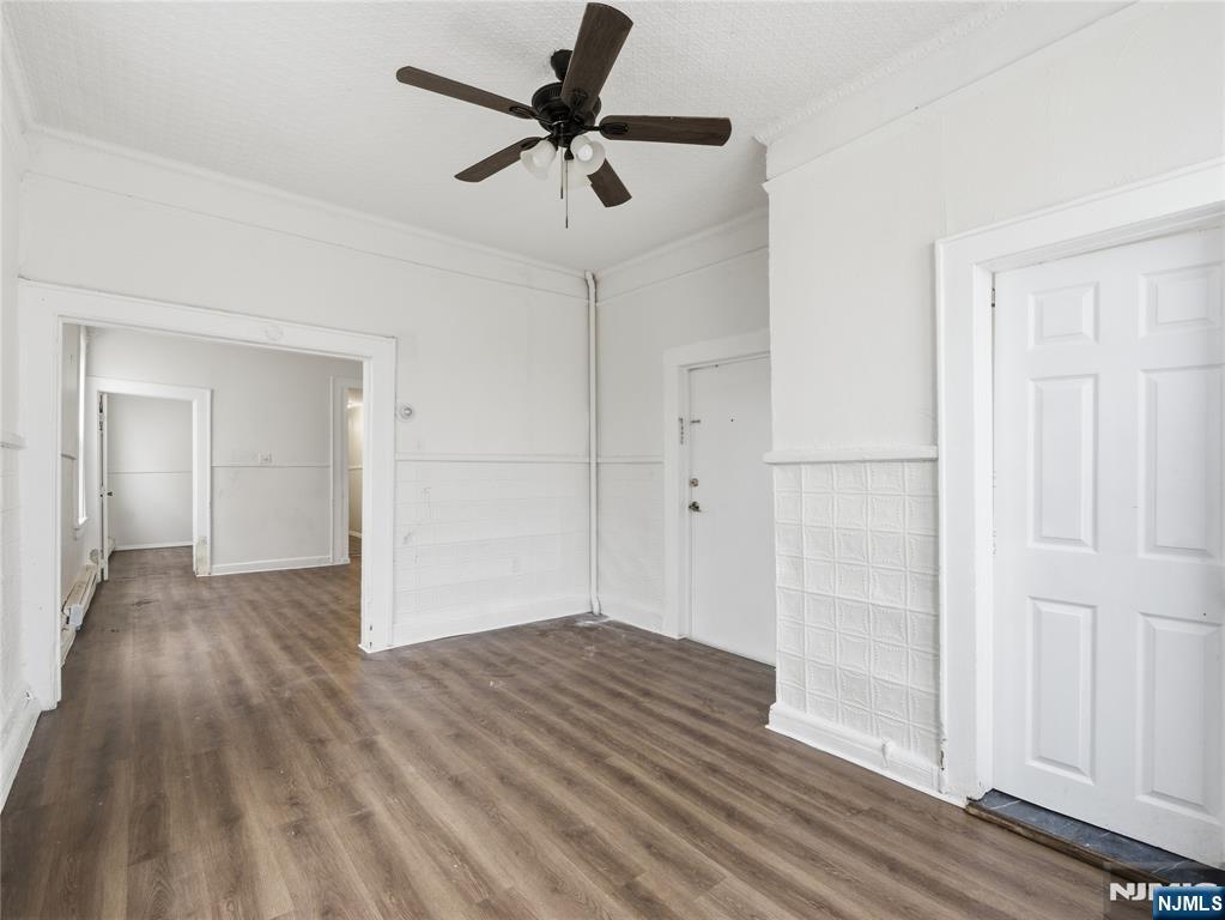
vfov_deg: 78.1
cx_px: 612
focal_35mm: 16
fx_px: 566
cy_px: 460
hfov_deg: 94.5
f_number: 8
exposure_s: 1/40
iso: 200
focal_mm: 8
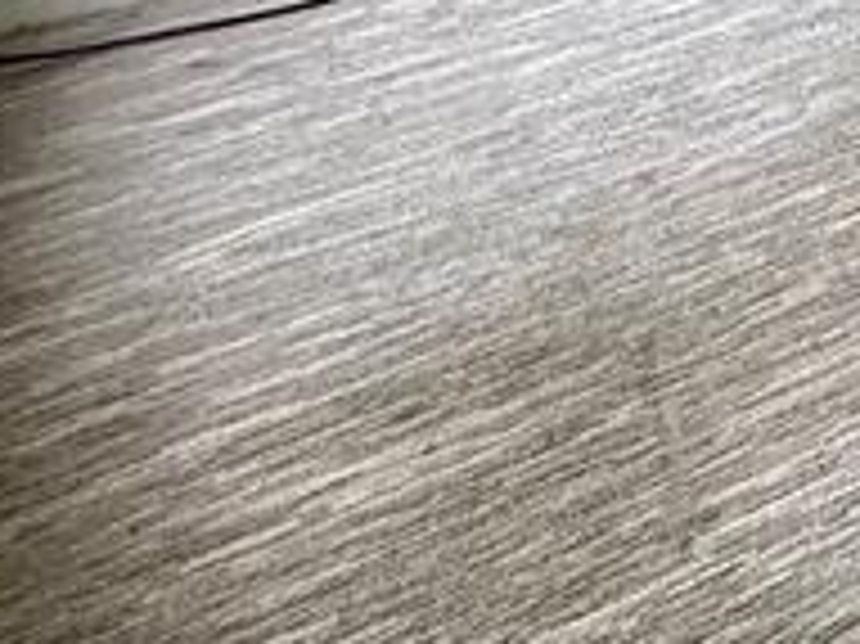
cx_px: 1481
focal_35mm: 75
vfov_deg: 14.4
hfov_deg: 20.0
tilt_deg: -3.7
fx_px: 1862
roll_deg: +1.3
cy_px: -820
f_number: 2.2
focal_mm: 2.22
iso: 200
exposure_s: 1/99
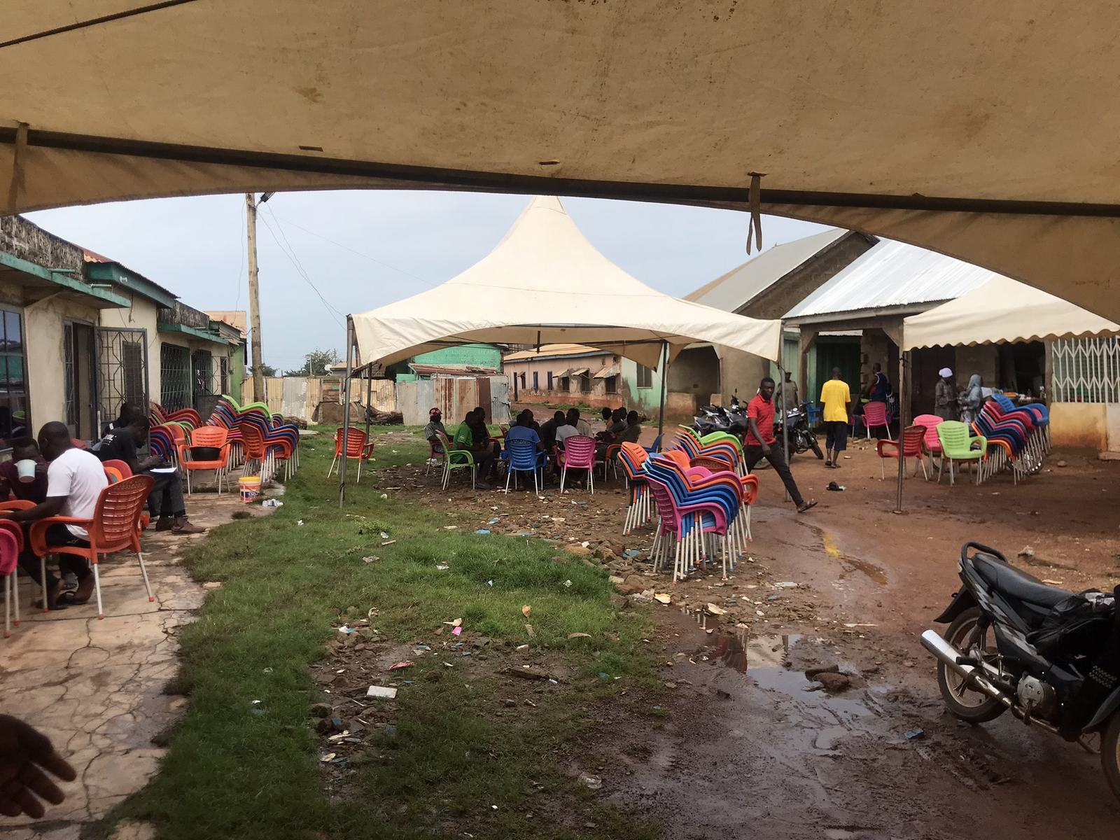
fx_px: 906
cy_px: 420
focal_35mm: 28
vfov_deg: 49.7
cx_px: 560
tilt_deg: -2.3
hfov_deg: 63.4
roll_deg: +2.2
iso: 20
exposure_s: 1/2083
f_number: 1.8
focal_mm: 3.99
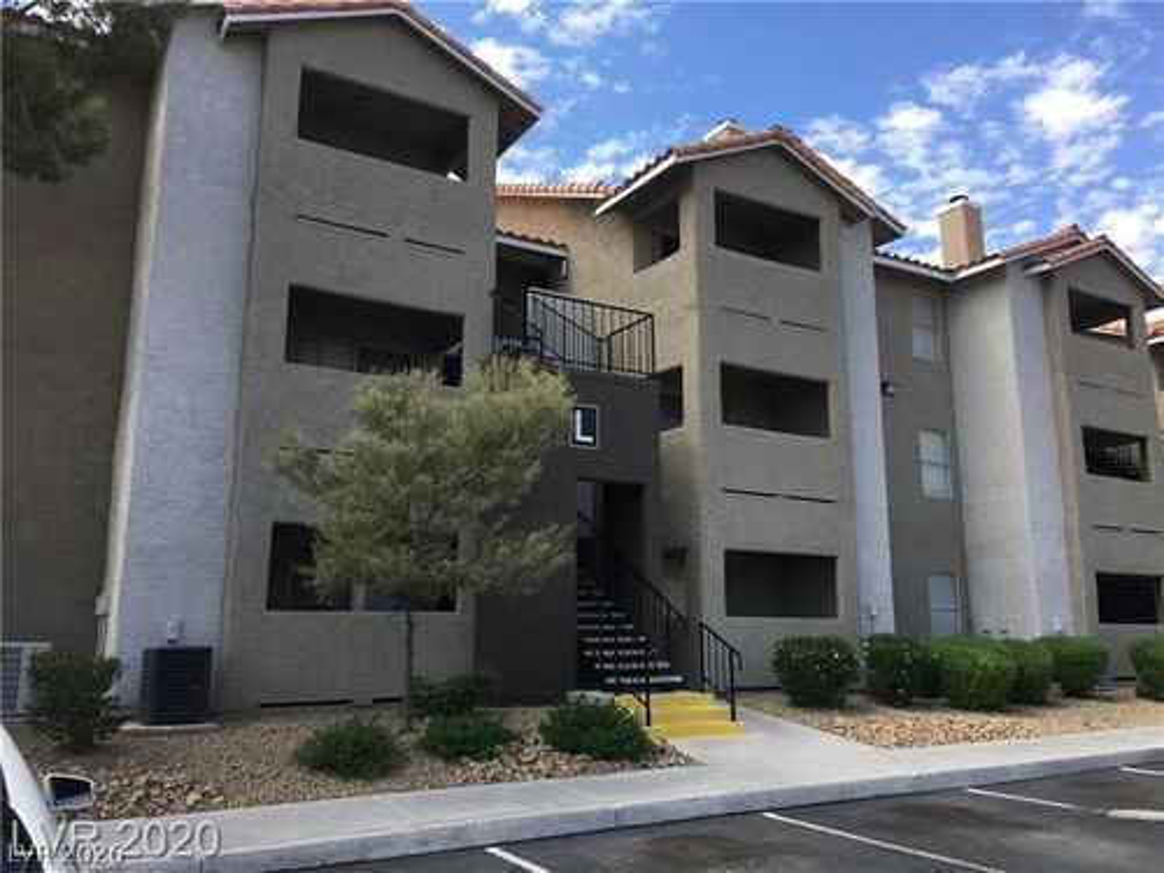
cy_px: 436
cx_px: 582
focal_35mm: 29
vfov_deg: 48.2
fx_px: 975
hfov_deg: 61.7
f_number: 2.2
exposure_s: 1/725
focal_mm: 4.15
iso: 25
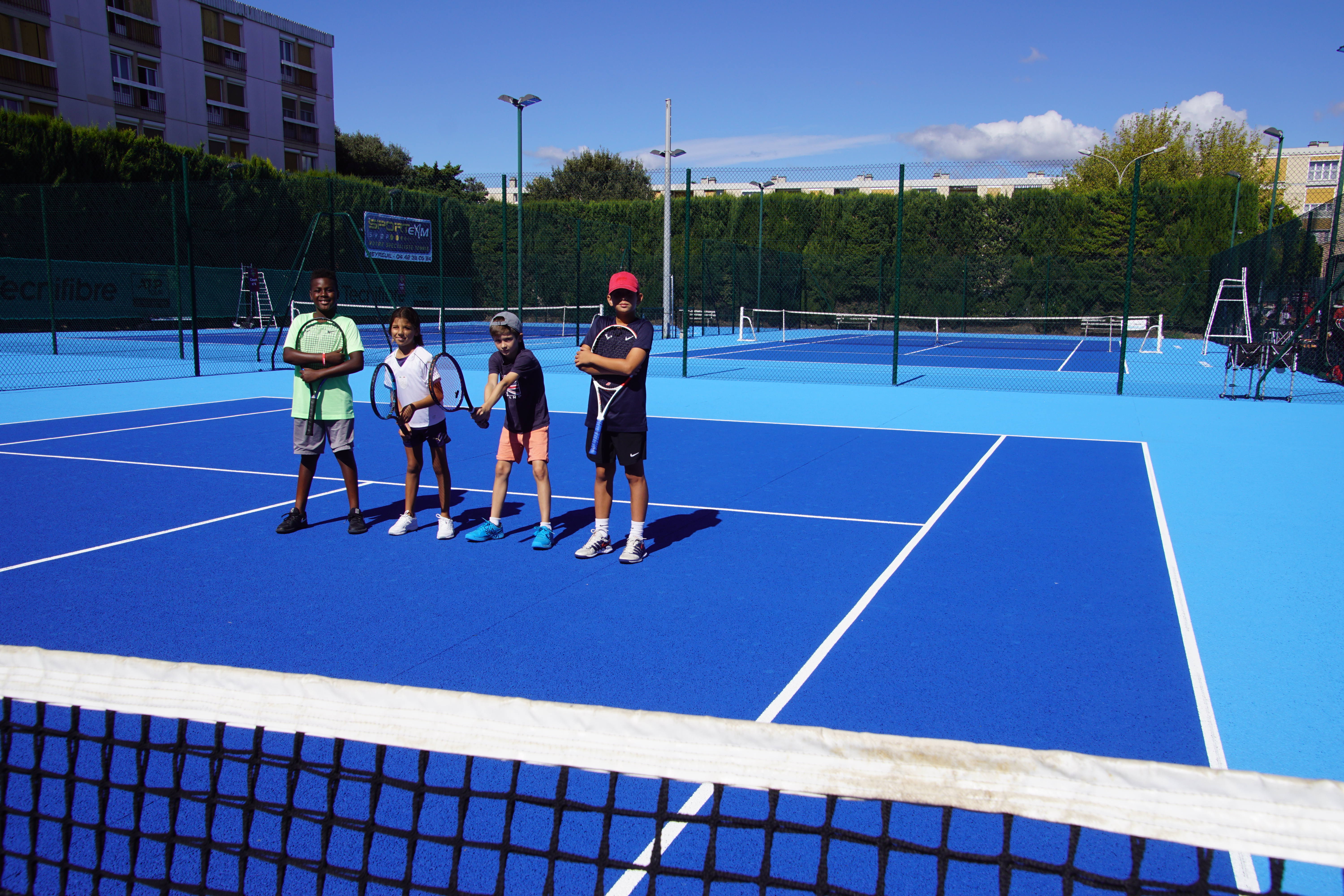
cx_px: 672
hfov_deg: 61.9
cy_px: 448
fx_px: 1120
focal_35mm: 30
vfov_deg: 43.6
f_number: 10
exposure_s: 1/250
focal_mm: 20
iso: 100
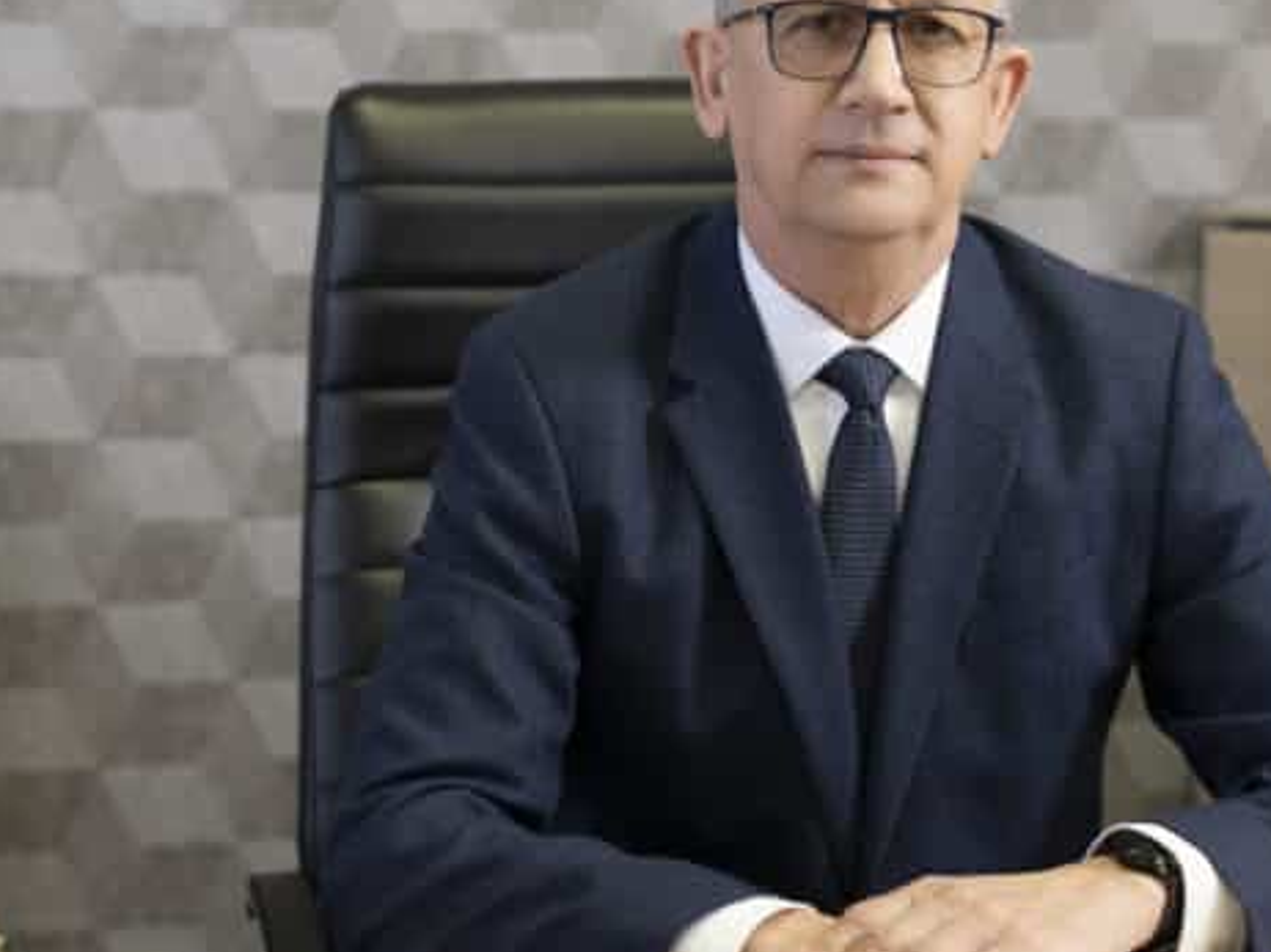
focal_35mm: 80
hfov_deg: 24.4
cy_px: 380
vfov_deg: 18.4
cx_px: 691
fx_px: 2936
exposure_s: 1/160
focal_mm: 50
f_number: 3.2
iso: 800
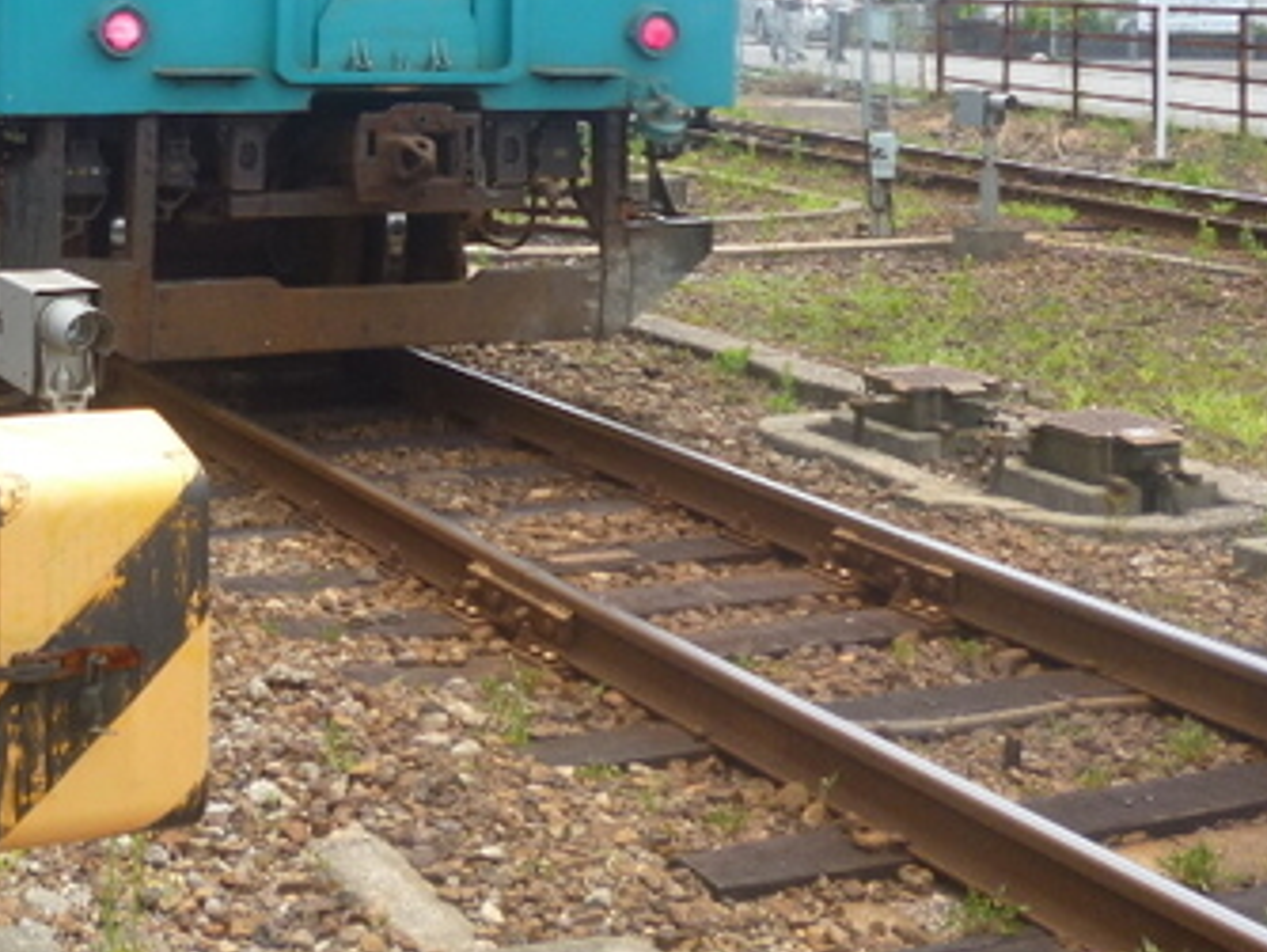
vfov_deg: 20.9
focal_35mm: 67
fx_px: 2454
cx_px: 406
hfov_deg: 28.7
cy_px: -95
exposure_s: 1/400
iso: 100
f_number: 3.1
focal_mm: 5
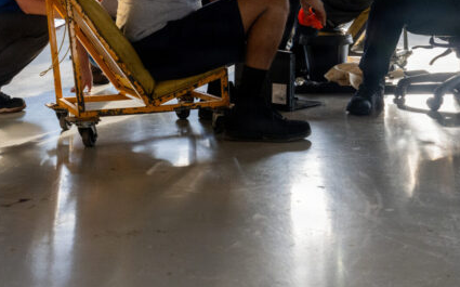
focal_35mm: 59
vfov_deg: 20.7
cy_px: -44
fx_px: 739
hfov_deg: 34.4
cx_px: 178
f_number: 5.6
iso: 1000
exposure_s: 1/160
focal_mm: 24
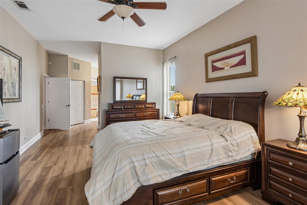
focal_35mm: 16
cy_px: 102
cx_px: 154
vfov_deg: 73.7
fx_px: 136
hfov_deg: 96.7
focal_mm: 16
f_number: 8
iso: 400
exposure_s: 1/6
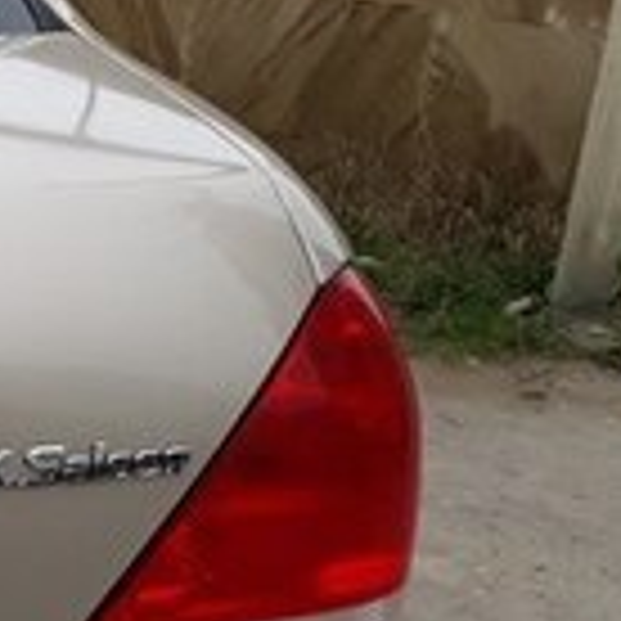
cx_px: -716
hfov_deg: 12.8
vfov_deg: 15.3
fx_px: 2314
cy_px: 416
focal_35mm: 114
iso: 40
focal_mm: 3.6
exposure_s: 1/477
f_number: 1.9
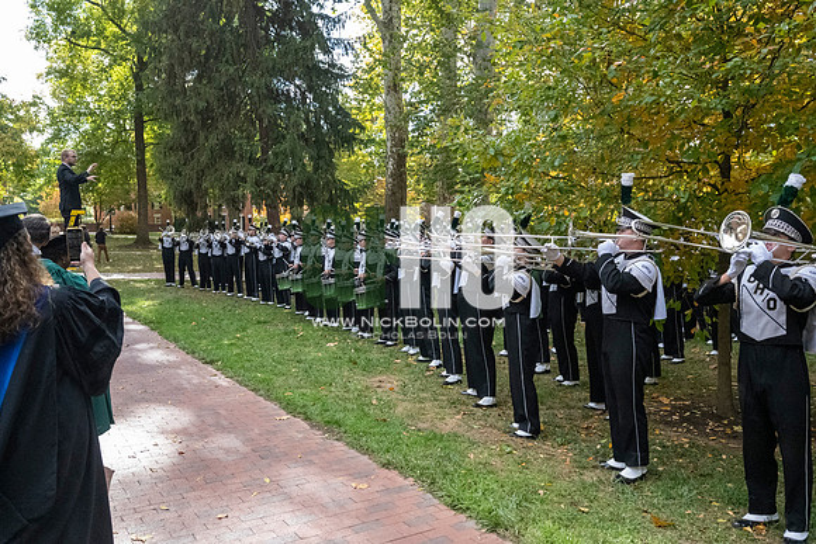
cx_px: 408
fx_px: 635
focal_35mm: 28
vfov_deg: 46.4
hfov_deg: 65.5
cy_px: 272
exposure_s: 1/8000
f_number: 4
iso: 6400
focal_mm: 28
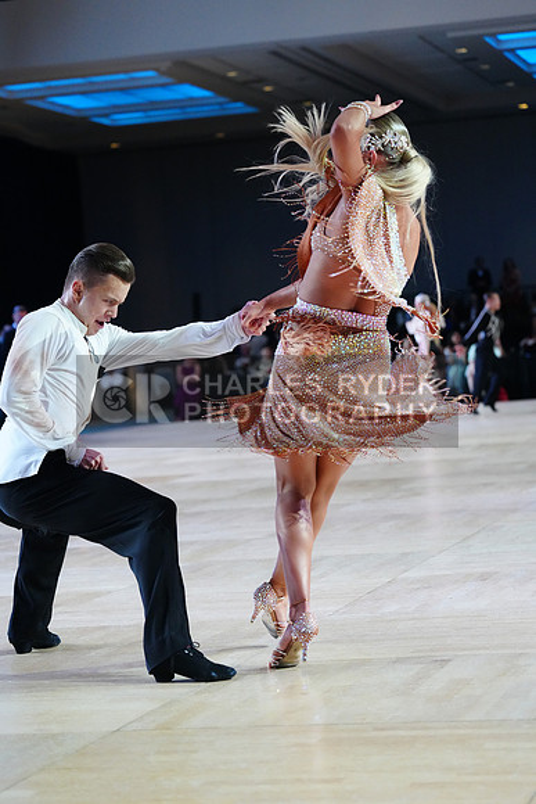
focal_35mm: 94
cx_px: 268
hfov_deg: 14.6
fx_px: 2098
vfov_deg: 21.7
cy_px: 402
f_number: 4
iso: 6400
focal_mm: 94
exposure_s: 1/400
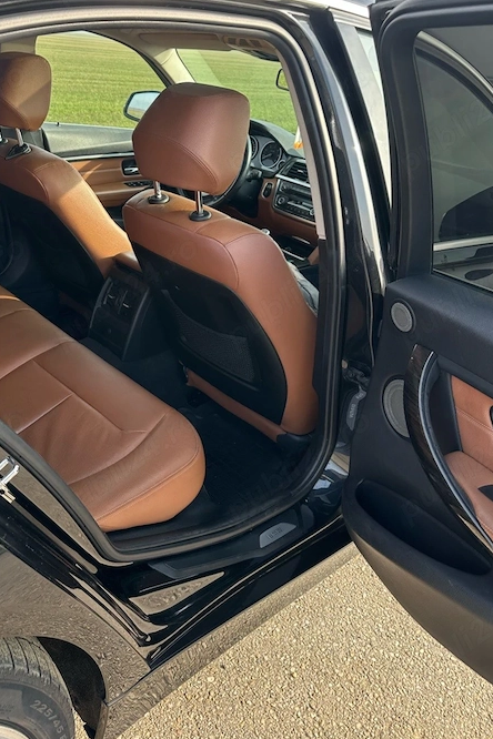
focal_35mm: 30
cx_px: 170
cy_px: 320
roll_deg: -5.9
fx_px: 616
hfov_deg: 43.1
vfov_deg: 61.7
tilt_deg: -23.8
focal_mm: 6.86
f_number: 1.78
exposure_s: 1/489
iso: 80
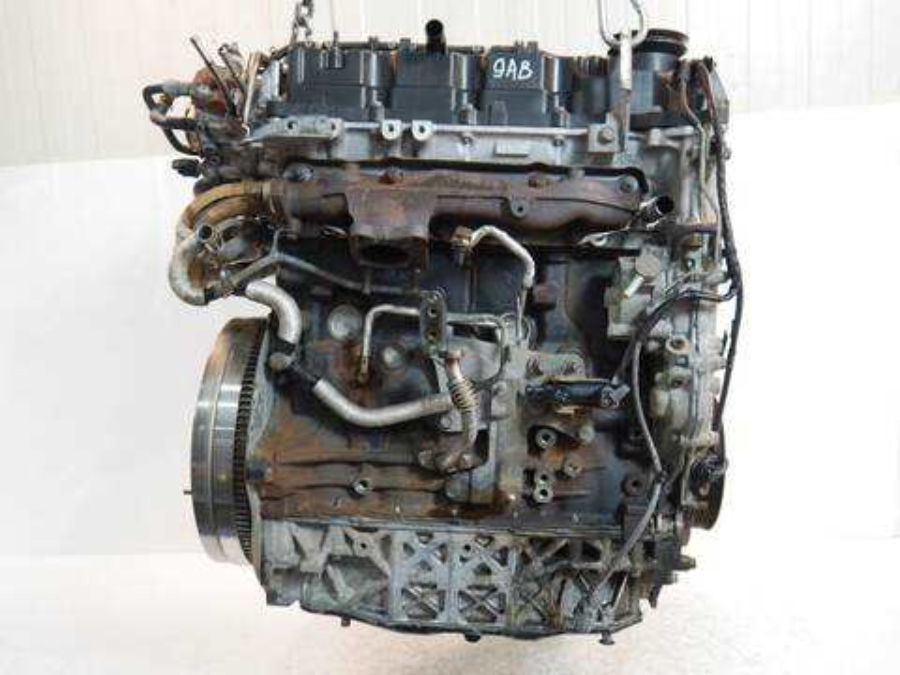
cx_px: 450
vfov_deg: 44.2
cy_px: 338
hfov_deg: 56.8
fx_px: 832
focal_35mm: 32
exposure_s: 1/60
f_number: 3.8
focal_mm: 16
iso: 640
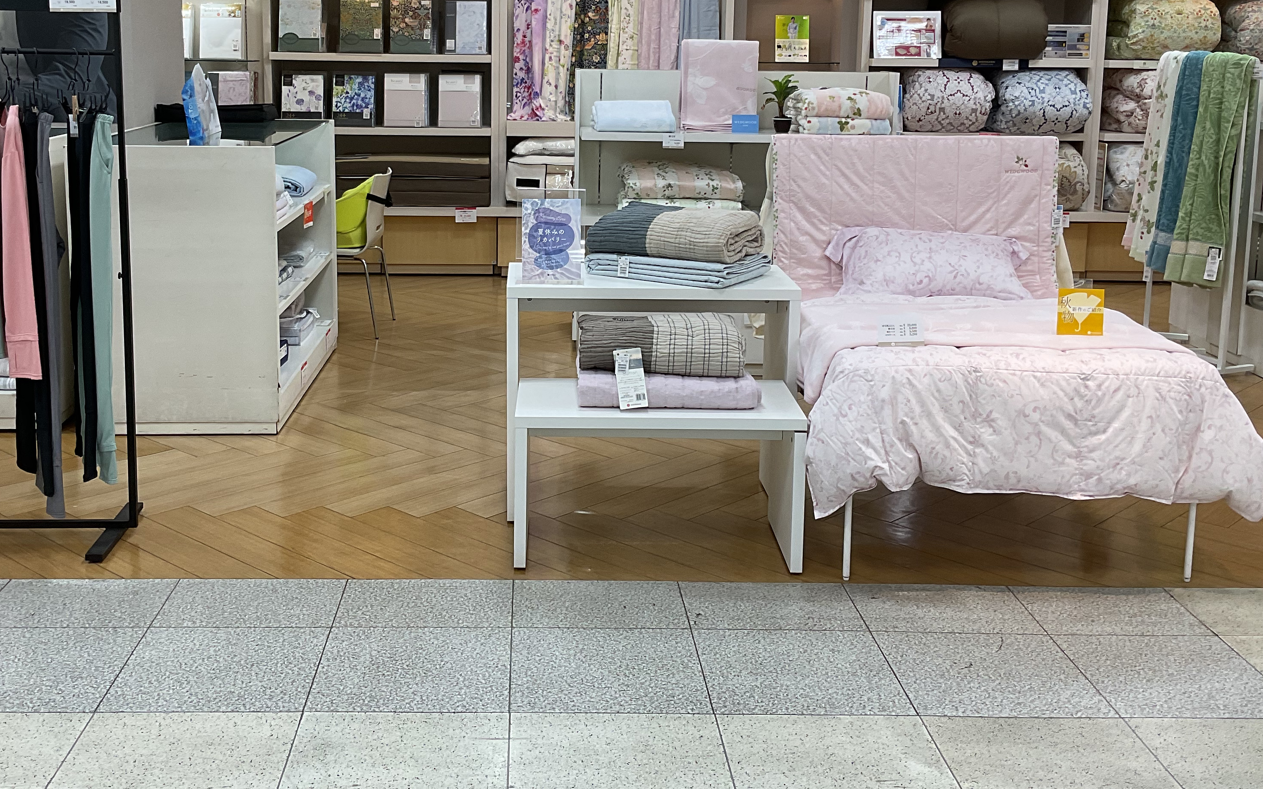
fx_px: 1446
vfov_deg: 30.3
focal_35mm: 42
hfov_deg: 47.1
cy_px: 248
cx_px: 556
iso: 32
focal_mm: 3
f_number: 1.8
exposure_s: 1/100
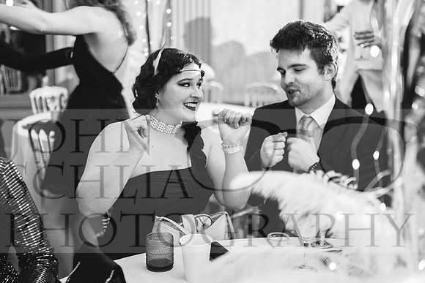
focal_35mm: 52
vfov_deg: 26.0
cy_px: 142
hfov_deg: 38.2
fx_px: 614
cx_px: 212
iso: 2500
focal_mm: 35
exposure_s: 1/40
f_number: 1.4
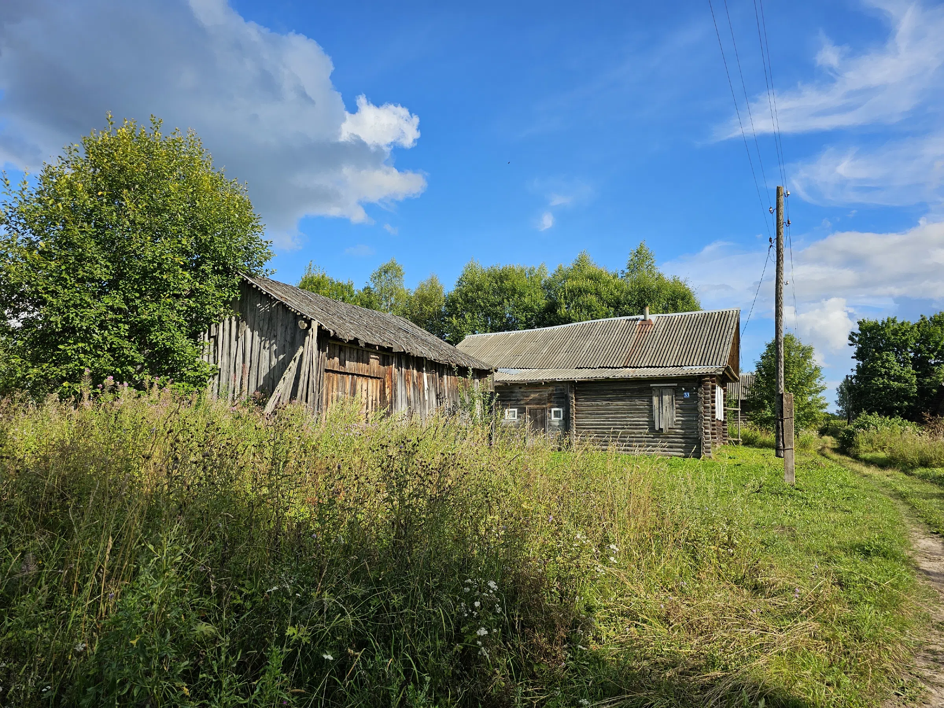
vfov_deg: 58.9
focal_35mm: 23
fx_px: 627
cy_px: 354
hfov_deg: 73.9
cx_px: 472
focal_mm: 6.3
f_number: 1.7
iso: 10
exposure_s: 1/682
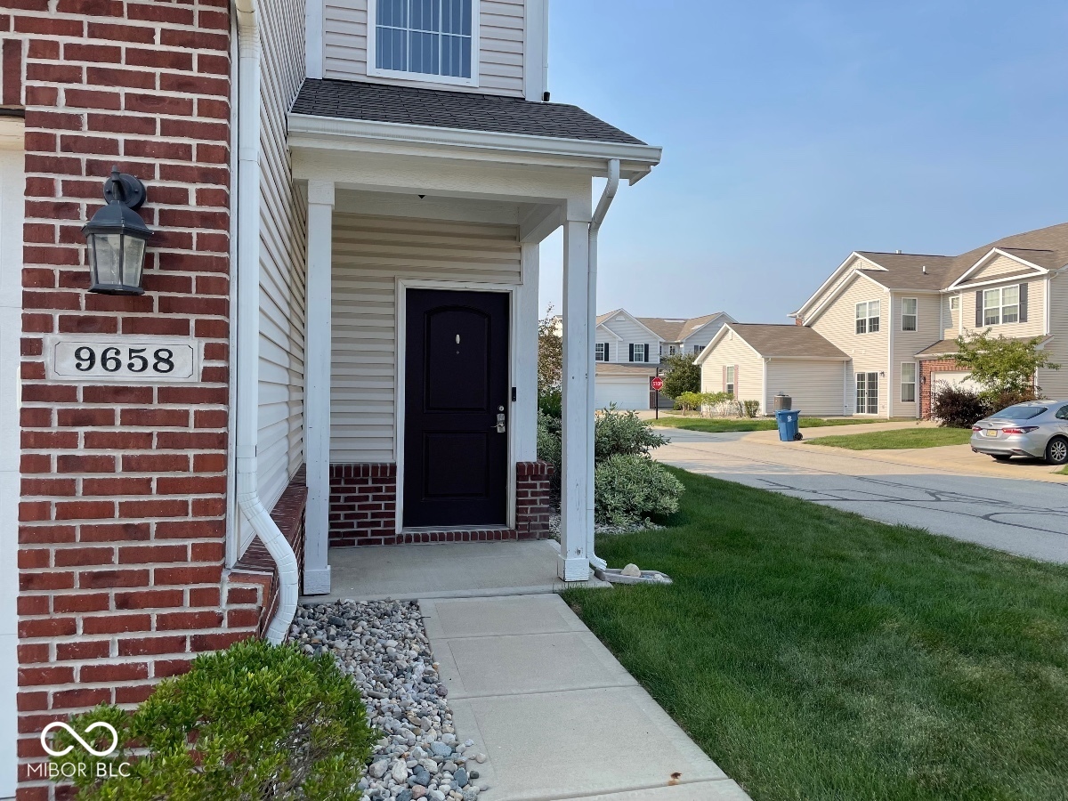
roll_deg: -0.3
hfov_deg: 67.3
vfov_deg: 53.1
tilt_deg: -0.4
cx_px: 534
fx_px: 802
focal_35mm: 26
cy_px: 400
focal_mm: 4.2
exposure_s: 1/1916
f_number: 1.6
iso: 32
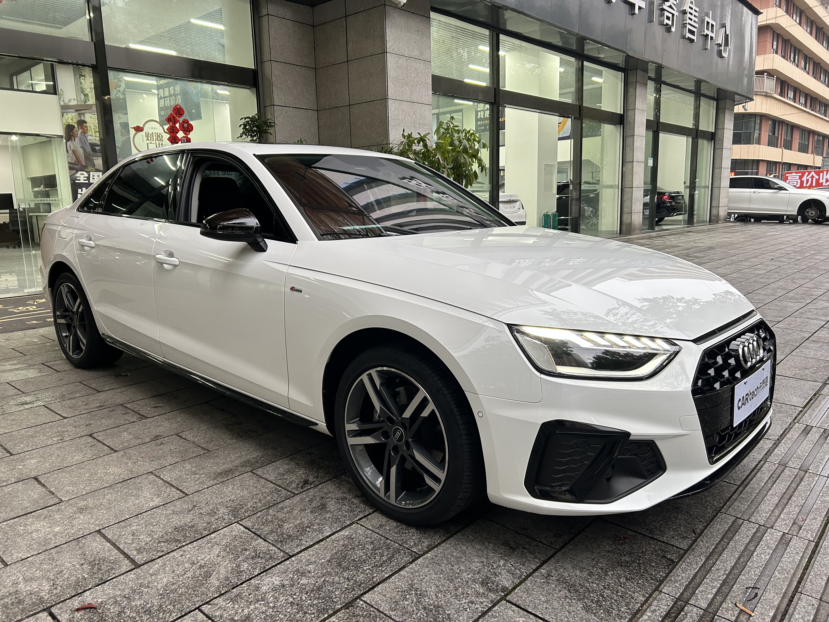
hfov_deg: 67.3
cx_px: 414
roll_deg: +2.3
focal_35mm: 26
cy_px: 311
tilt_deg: -9.1
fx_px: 623
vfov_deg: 53.1
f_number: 1.5
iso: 125
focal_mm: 5.7
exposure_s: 1/70
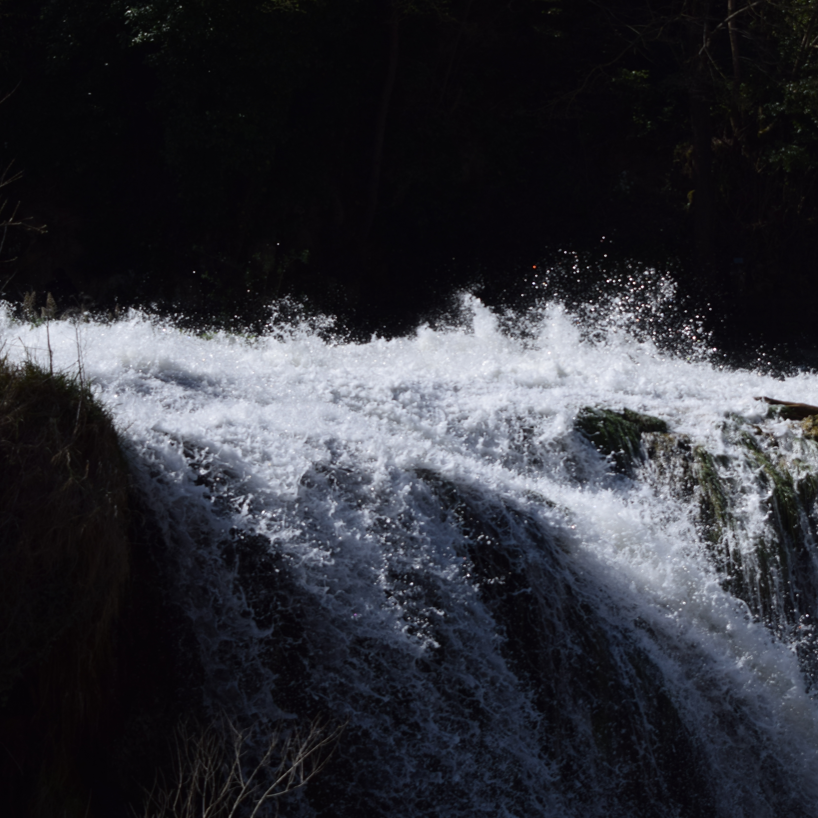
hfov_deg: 13.7
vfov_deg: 13.8
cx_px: 653
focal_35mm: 127
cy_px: 378
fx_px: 3389
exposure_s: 1/1000
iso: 100
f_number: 5.6
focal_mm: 55
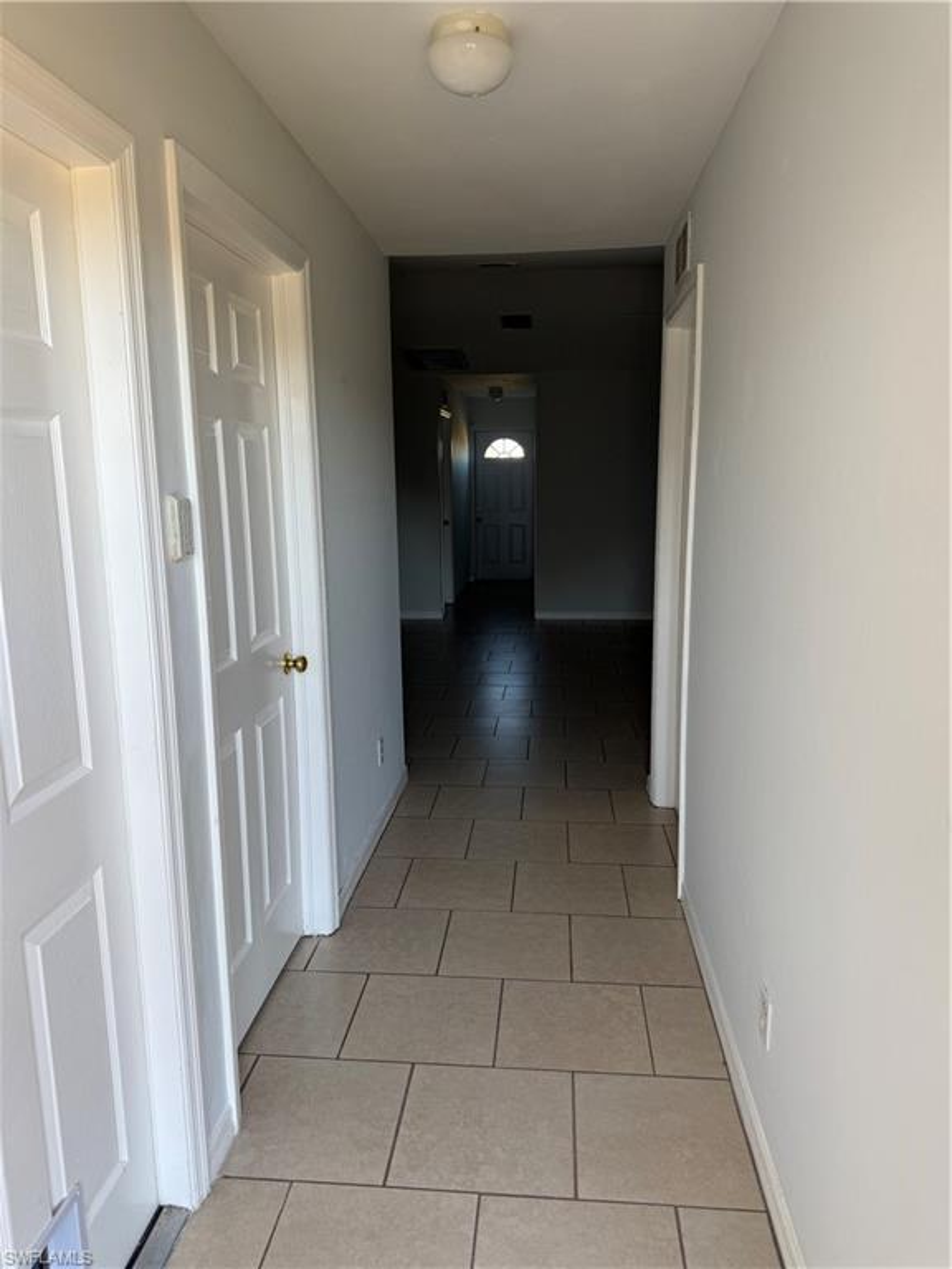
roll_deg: +0.3
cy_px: 634
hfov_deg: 56.8
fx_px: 880
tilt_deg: -9.4
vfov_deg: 71.6
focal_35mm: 24
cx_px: 476
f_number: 1.78
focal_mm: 6.76
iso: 50
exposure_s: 1/123
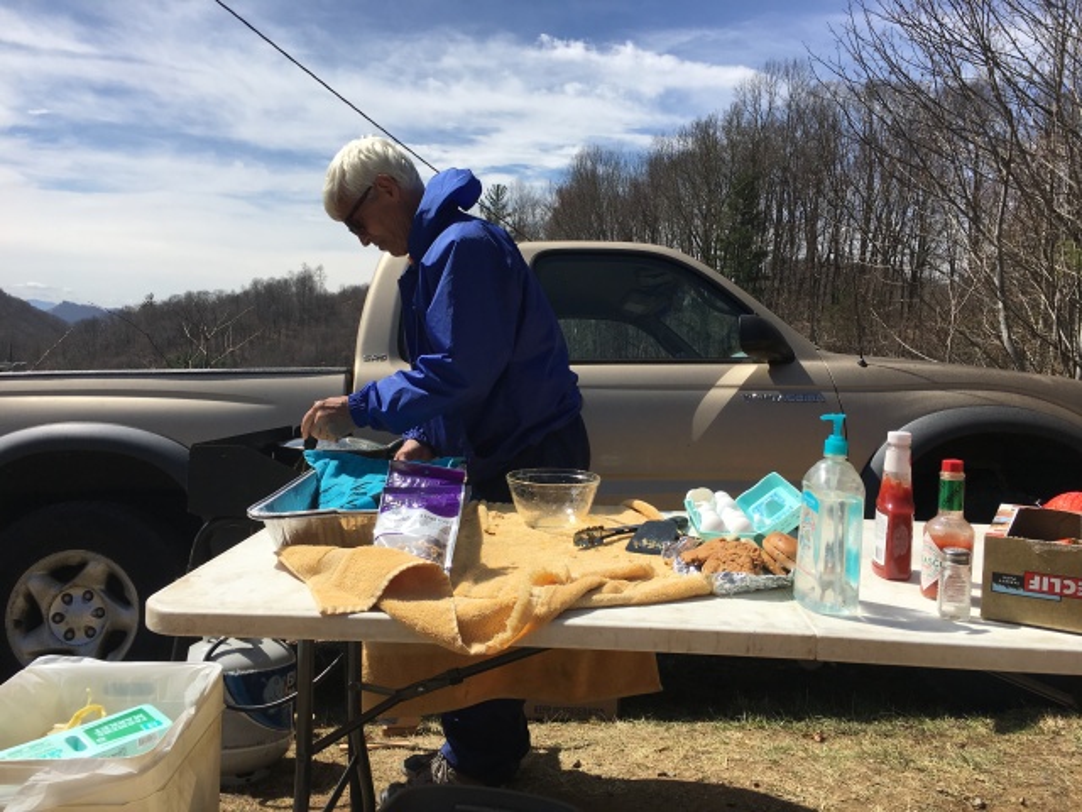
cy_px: 406
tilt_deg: -3.4
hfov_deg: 61.7
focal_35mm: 29
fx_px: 906
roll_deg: -3.7
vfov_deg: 48.2
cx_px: 541
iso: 25
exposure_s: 1/2481
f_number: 2.2
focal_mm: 4.15
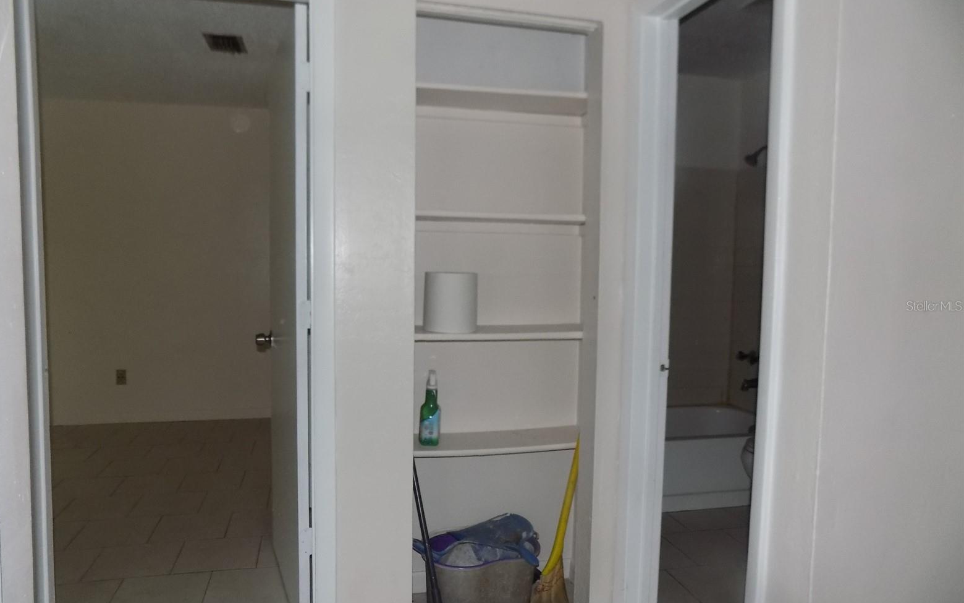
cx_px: 470
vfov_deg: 49.3
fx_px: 657
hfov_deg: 72.5
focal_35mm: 25
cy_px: 306
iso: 200
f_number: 3.1
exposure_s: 1/30
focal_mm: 4
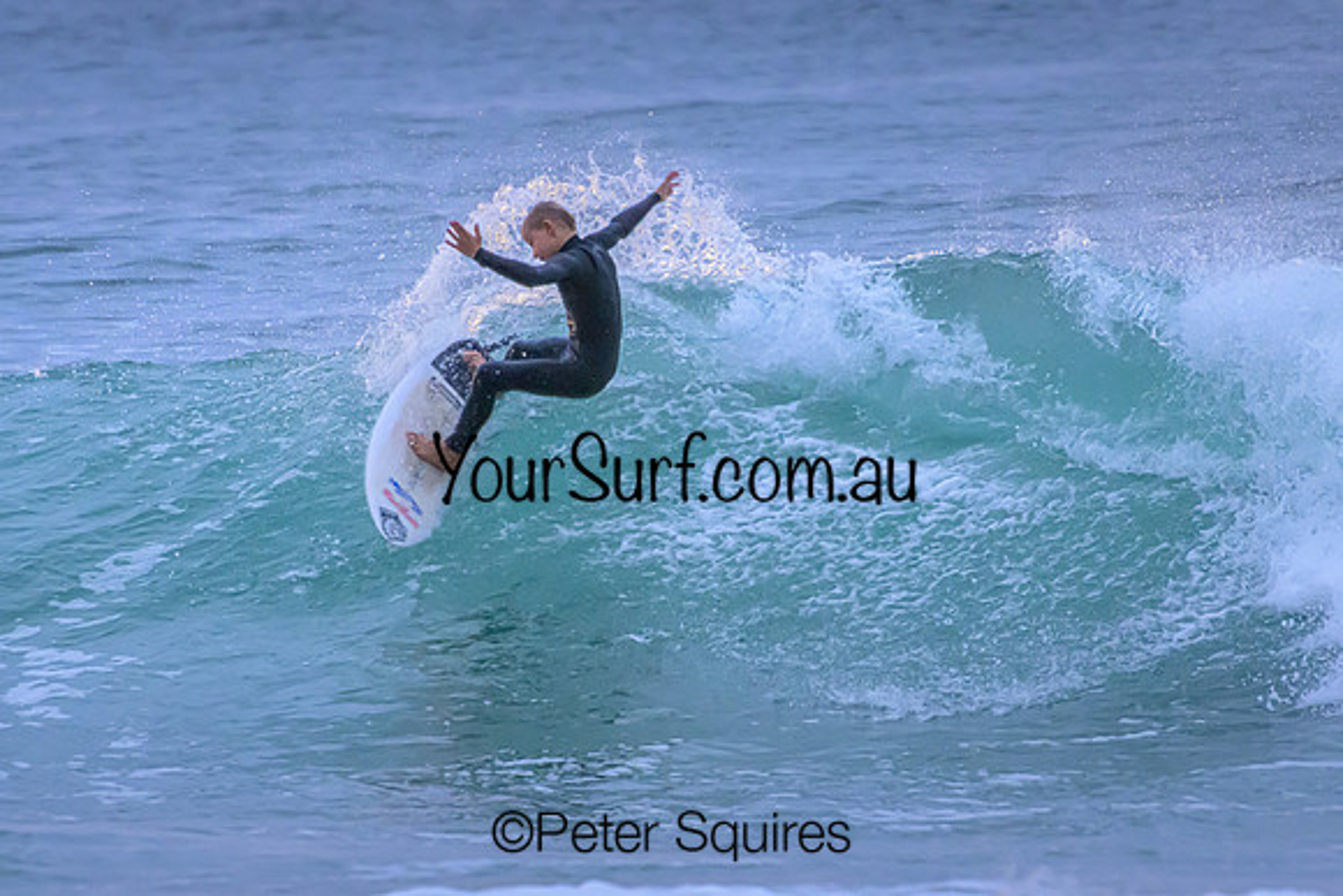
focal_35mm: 1013
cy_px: 480
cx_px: 587
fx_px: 37790
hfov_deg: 2.0
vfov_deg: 1.4
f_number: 11
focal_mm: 900
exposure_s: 1/500
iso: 14400
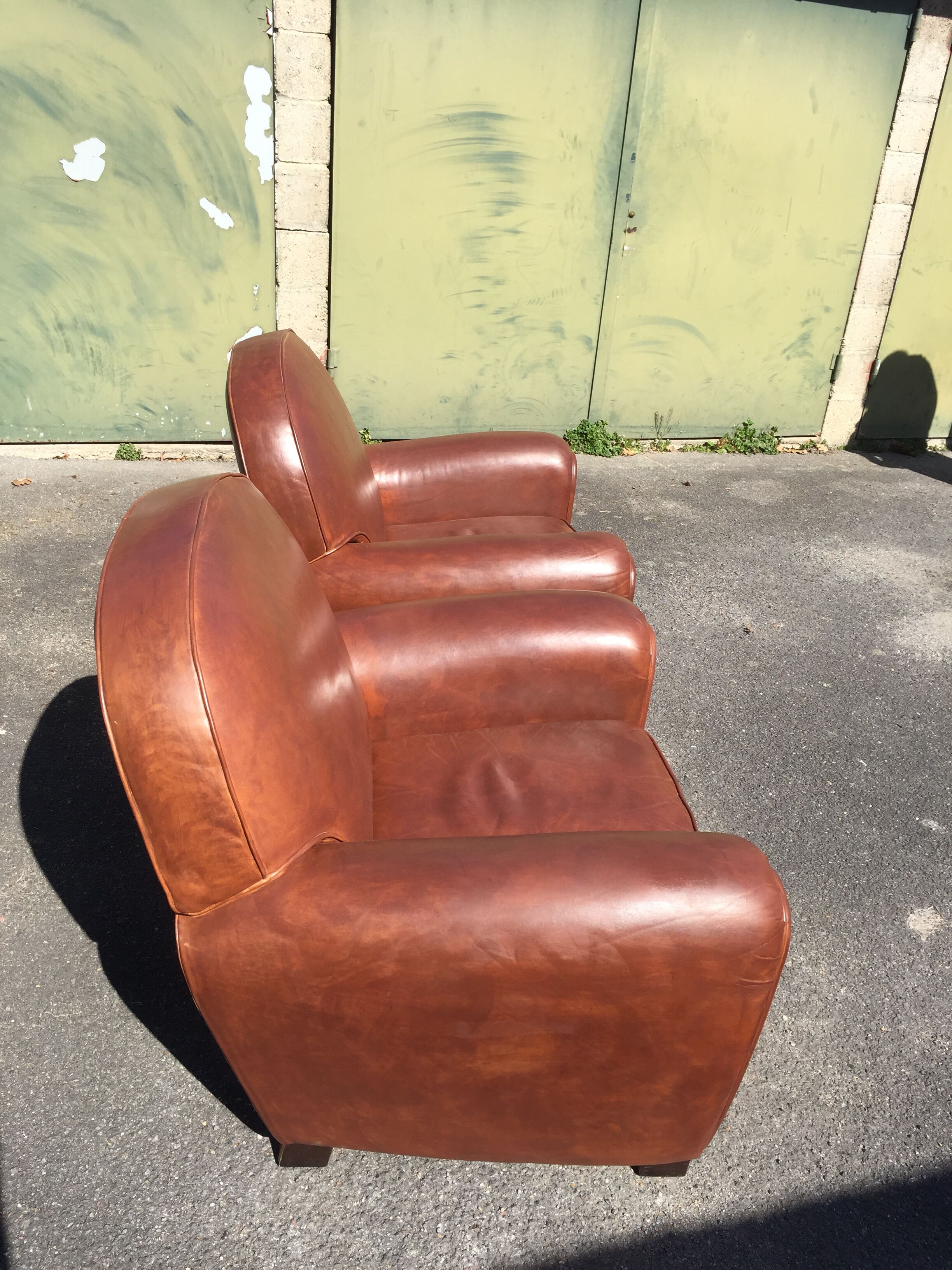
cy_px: 635
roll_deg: -5.0
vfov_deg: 61.7
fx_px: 1063
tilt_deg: -25.7
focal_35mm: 29
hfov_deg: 48.2
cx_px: 476
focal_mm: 4.15
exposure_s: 1/1236
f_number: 2.2
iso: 32
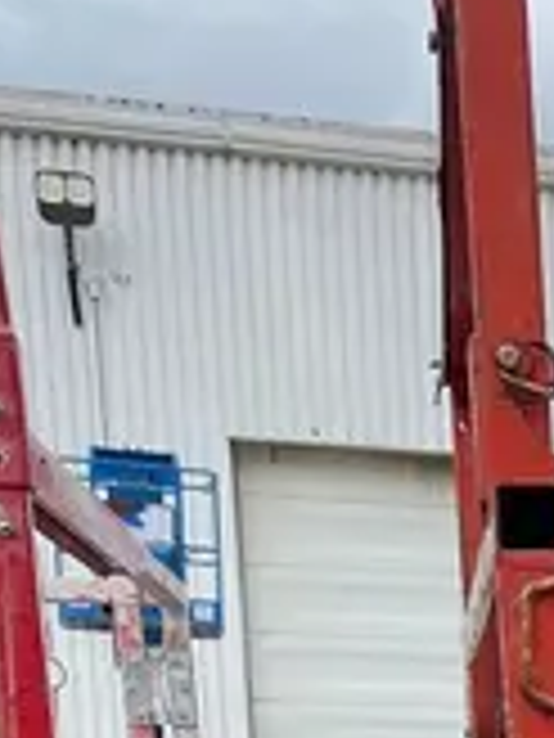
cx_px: 1158
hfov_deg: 11.4
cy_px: 1465
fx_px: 2475
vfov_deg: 14.3
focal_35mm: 116
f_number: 1.8
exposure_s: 1/738
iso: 32
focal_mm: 4.25
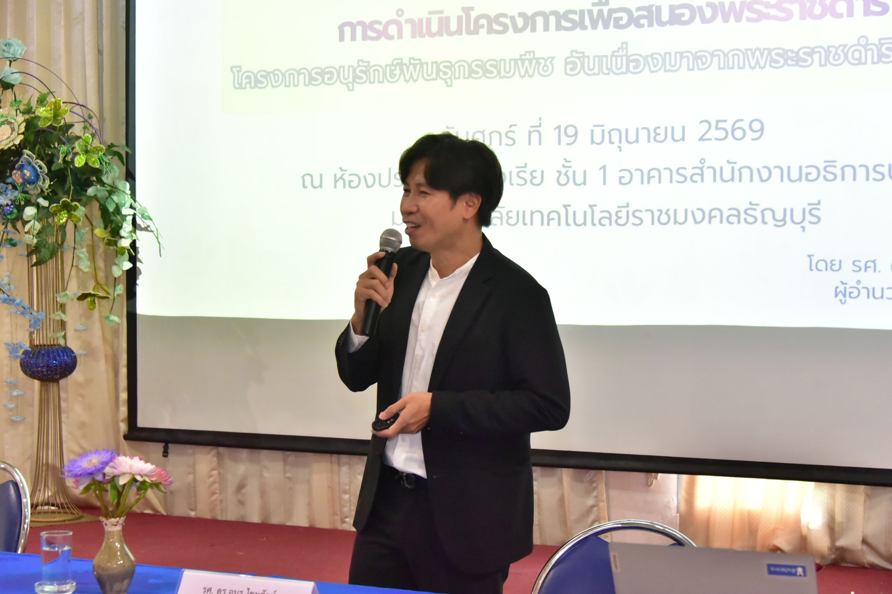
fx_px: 1759
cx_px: 450
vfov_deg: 19.2
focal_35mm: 71
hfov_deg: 28.5
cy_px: 293
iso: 10000
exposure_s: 1/160
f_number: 5.6
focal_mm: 70
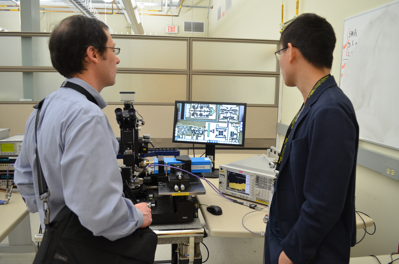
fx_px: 299
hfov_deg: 67.5
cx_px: 200
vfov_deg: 47.7
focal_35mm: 27
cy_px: 132
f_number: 4
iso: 800
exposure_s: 1/60
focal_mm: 18
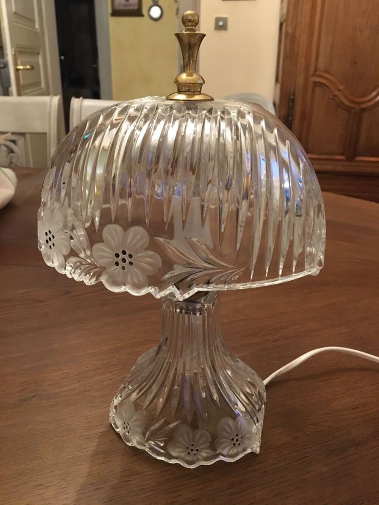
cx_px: 190
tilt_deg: -25.1
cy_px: 252
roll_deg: -0.2
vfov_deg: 61.7
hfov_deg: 48.2
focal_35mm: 29
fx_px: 423
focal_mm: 4.15
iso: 250
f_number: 2.2
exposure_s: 1/17
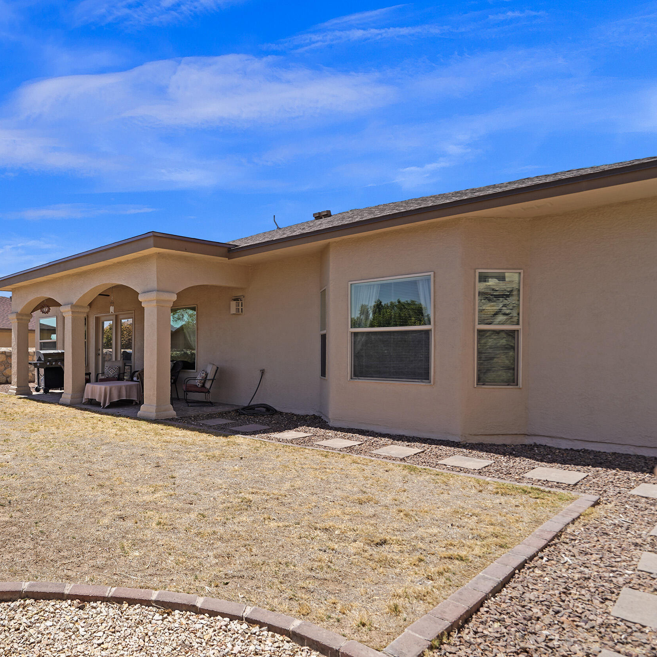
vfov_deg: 69.5
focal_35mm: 22
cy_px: 353
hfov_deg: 64.7
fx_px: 472
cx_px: 152
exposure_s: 1/40
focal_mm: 16
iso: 125
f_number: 8
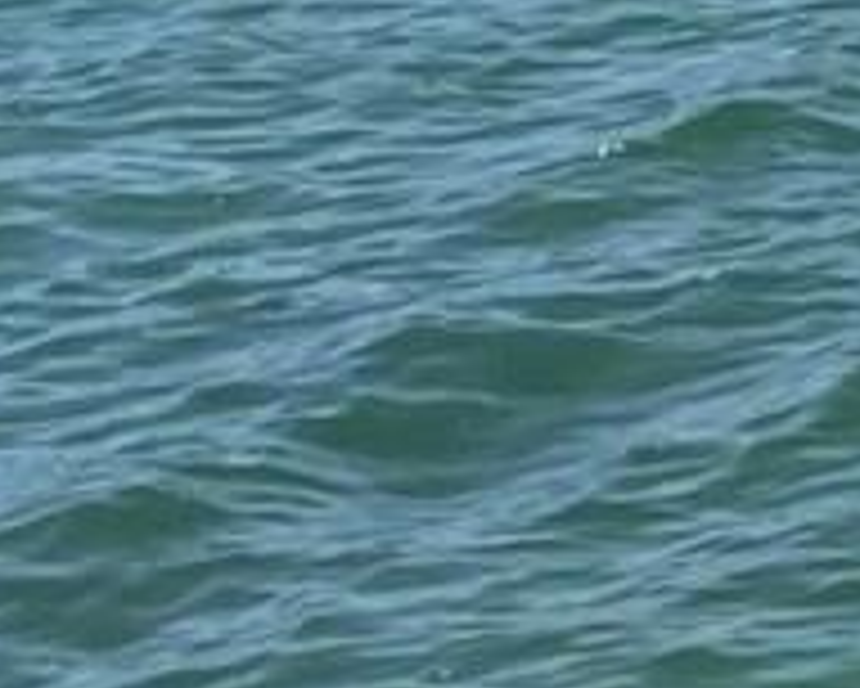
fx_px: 5424
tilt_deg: -1.2
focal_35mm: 213
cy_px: -1057
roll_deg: +2.8
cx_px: 2571
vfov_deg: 6.8
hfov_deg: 7.9
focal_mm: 5.1
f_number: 1.6
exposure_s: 1/4717
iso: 32
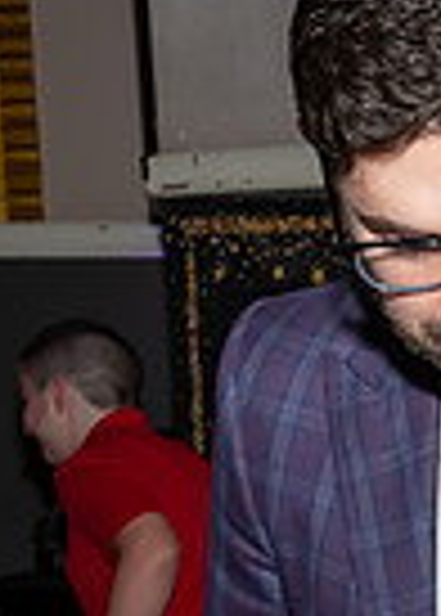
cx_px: 1394
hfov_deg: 7.6
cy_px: 809
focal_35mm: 163
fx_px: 2855
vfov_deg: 12.0
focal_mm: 18
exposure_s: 1/250
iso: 500
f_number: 6.3
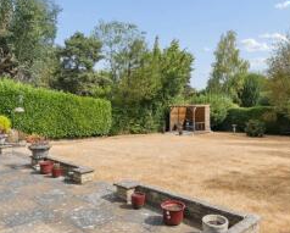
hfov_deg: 58.4
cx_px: 168
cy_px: 106
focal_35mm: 30
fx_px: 258
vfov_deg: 48.5
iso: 320
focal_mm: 16
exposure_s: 1/320
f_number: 7.1
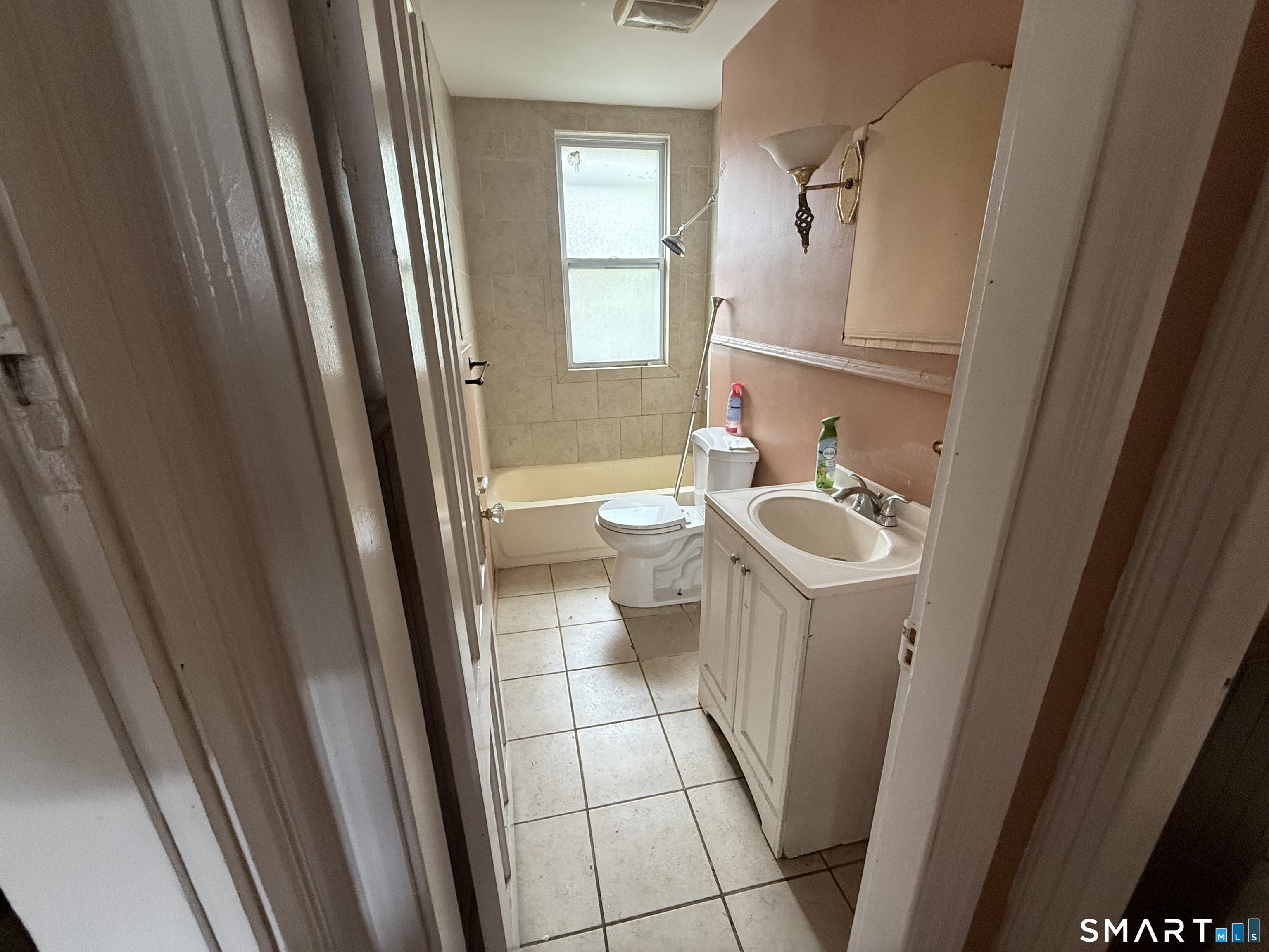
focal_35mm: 14
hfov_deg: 102.1
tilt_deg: -18.7
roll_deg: +1.0
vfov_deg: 85.7
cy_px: 476
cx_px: 634
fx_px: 513
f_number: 2.2
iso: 500
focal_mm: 2.22
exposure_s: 1/60
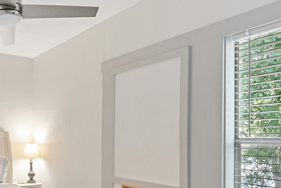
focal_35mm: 33
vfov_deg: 38.0
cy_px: 159
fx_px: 258
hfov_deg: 49.6
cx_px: 18
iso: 12800
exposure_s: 1/20
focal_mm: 14
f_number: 16
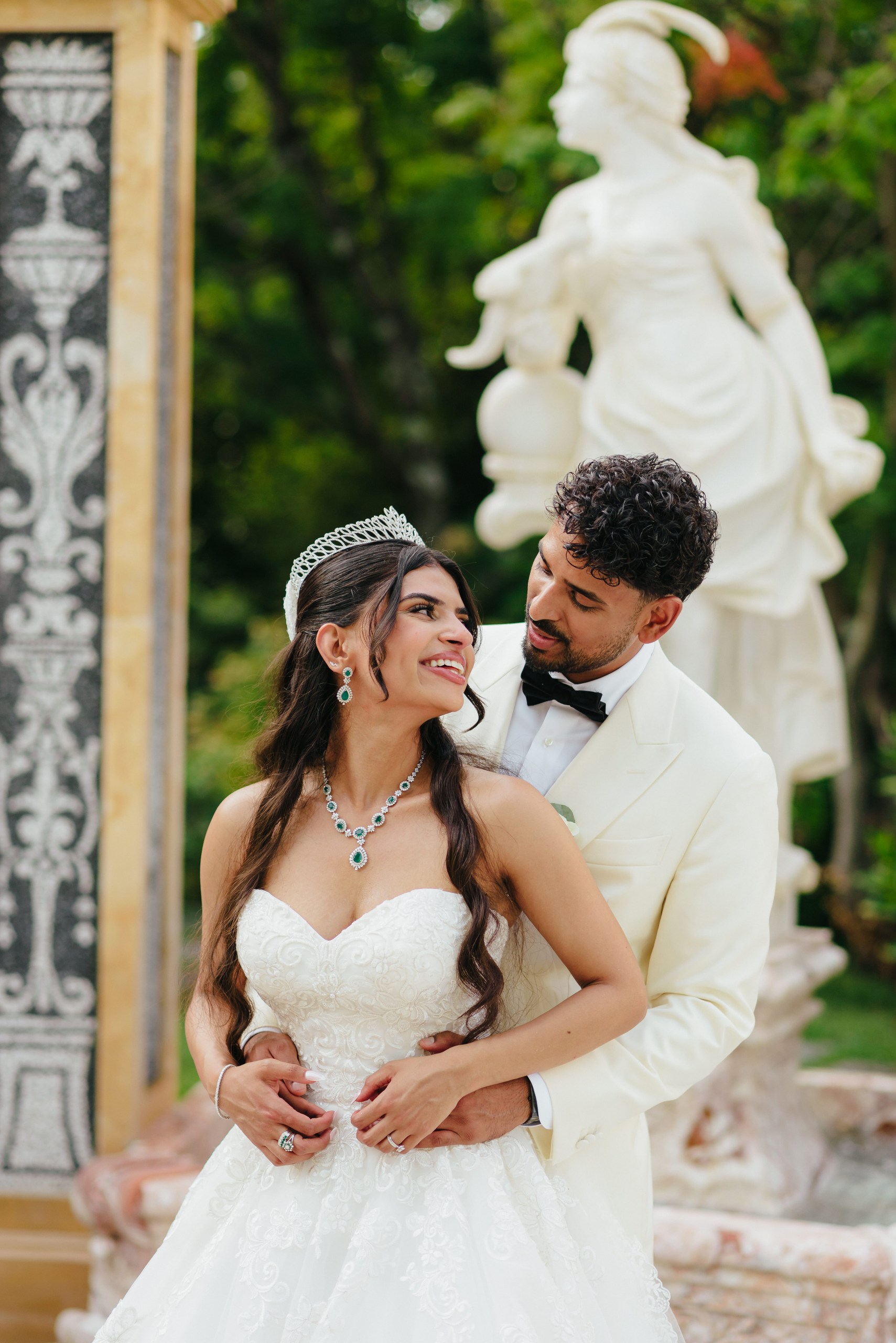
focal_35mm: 85
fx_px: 3170
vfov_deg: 23.9
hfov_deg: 16.1
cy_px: 672
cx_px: 448
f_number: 2.5
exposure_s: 1/1000
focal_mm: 85
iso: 160
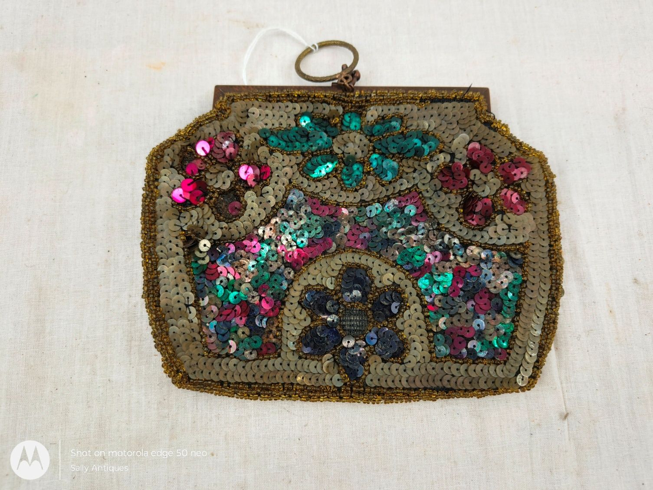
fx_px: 434
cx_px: 326
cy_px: 245
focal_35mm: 23
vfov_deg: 58.9
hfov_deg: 73.9
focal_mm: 5.56
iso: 100
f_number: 1.8
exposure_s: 1/45
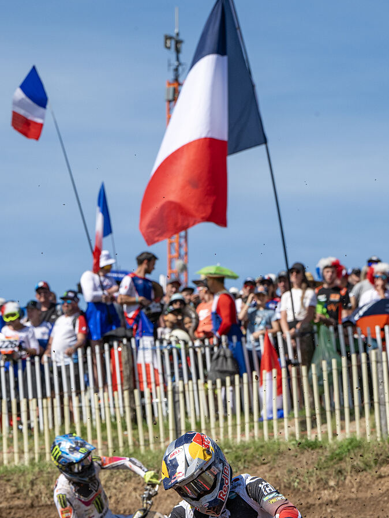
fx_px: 3639
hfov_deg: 6.1
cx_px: 216
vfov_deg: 8.1
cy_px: 499
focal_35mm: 243
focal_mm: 125
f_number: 5.6
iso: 200
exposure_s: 1/2000
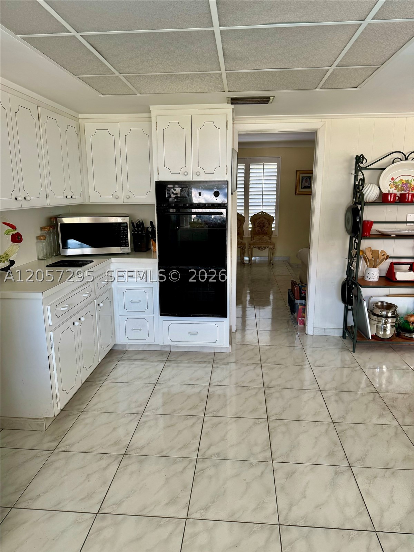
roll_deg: +1.4
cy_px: 276
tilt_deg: -13.1
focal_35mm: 24
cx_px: 207
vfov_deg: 71.6
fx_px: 383
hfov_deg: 56.8
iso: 125
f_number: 1.78
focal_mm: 6.76
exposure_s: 1/121
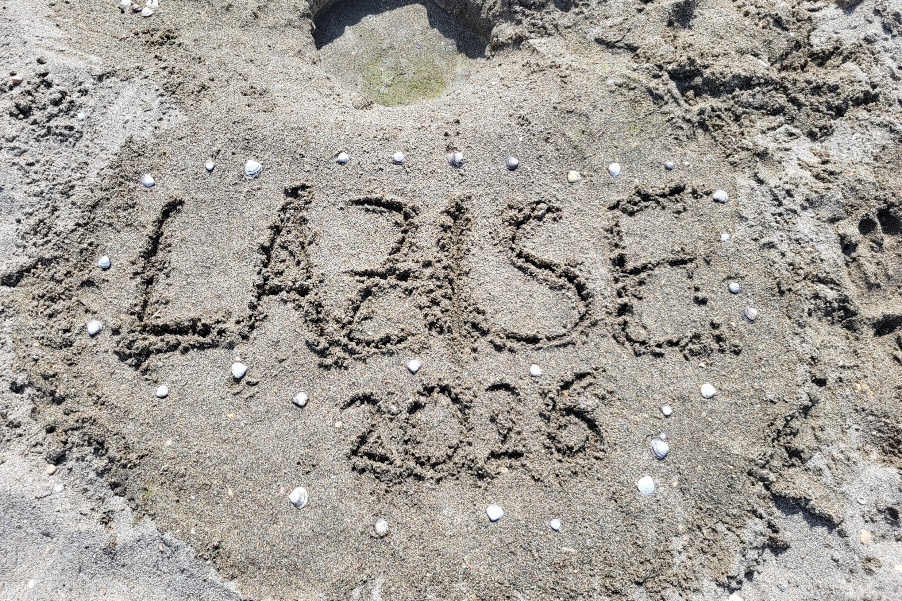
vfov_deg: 46.3
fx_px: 702
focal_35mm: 28
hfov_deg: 65.5
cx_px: 444
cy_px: 261
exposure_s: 1/2000
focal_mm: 5.4
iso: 40
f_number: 1.8
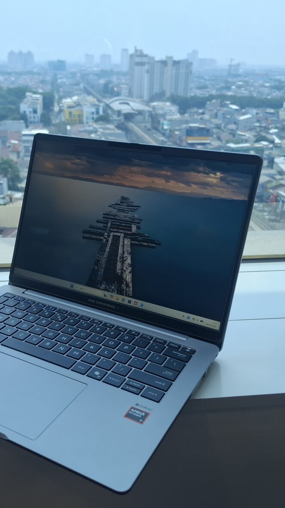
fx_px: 457
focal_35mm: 34
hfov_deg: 34.5
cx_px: 113
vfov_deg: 58.0
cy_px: 256
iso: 50
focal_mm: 5.54
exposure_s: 1/244
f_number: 1.8
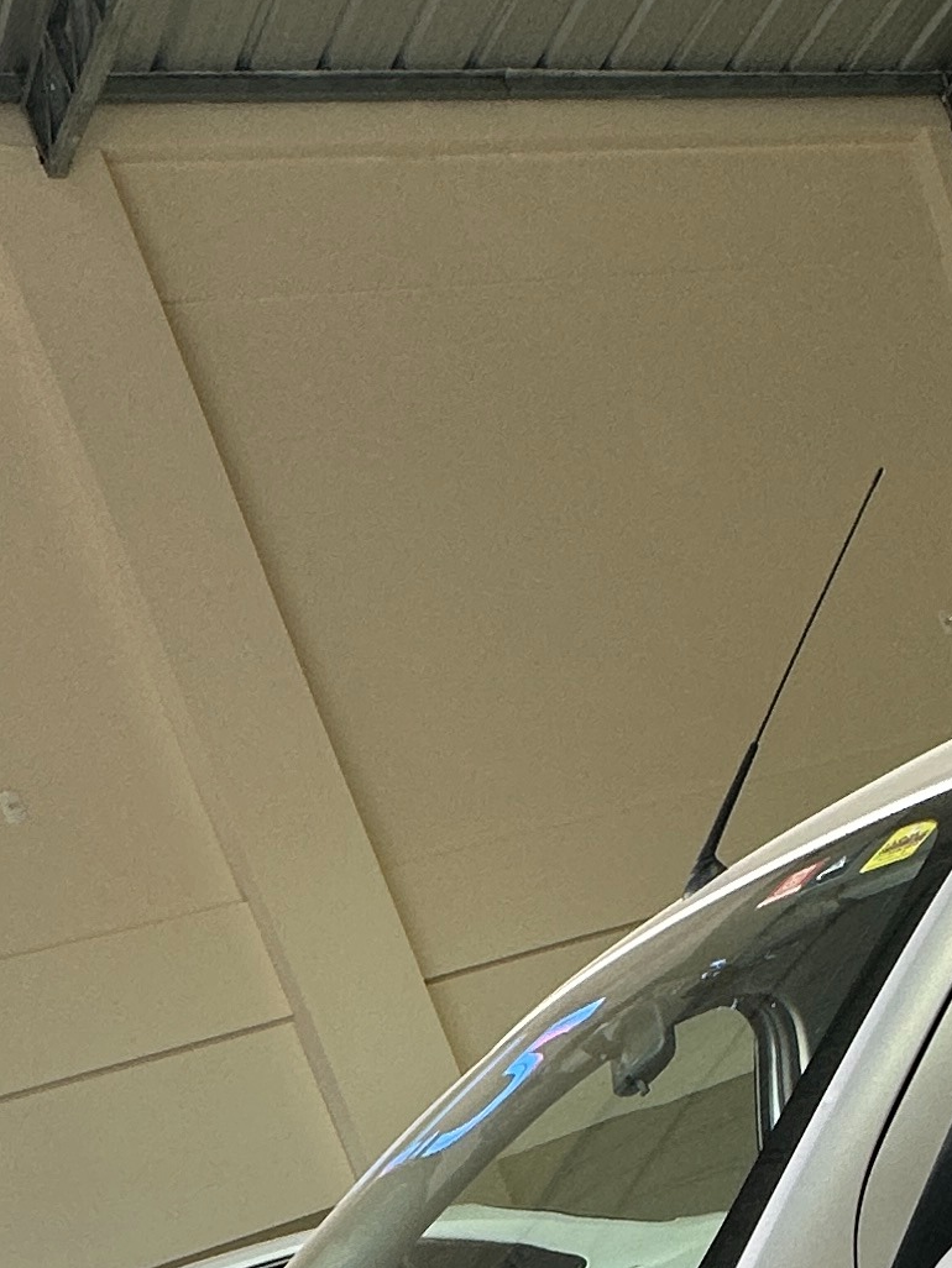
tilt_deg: -10.7
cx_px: 791
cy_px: 1567
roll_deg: +19.7
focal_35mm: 55
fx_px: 2016
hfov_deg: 26.0
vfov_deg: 29.4
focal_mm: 2.22
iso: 80
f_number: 2.2
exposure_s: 1/120
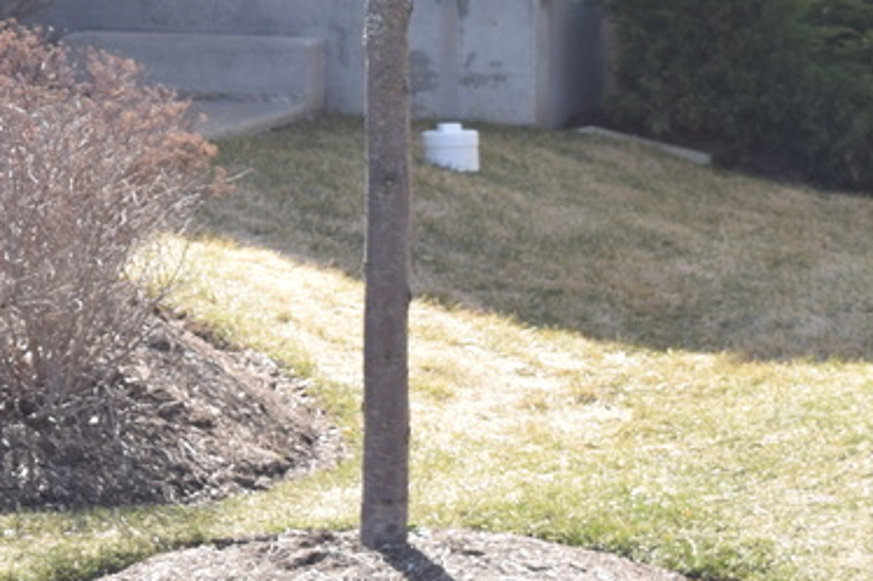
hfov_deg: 10.0
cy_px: -532
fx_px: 4726
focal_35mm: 195
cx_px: -682
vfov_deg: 6.8
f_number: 8
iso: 220
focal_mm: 30
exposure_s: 1/250
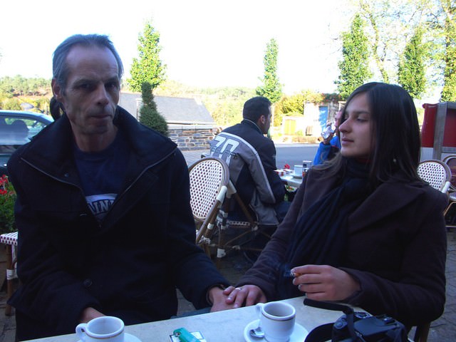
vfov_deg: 49.7
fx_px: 369
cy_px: 171
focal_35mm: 28
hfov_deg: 63.4
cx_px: 228
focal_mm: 7.2
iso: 100
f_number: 5
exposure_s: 1/200
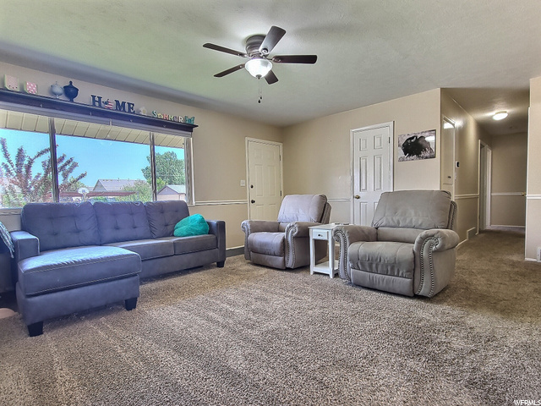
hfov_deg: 106.2
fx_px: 203
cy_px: 203
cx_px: 270
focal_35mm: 13
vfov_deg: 89.9
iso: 639
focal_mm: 2.2
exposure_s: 1/2
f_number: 2.2
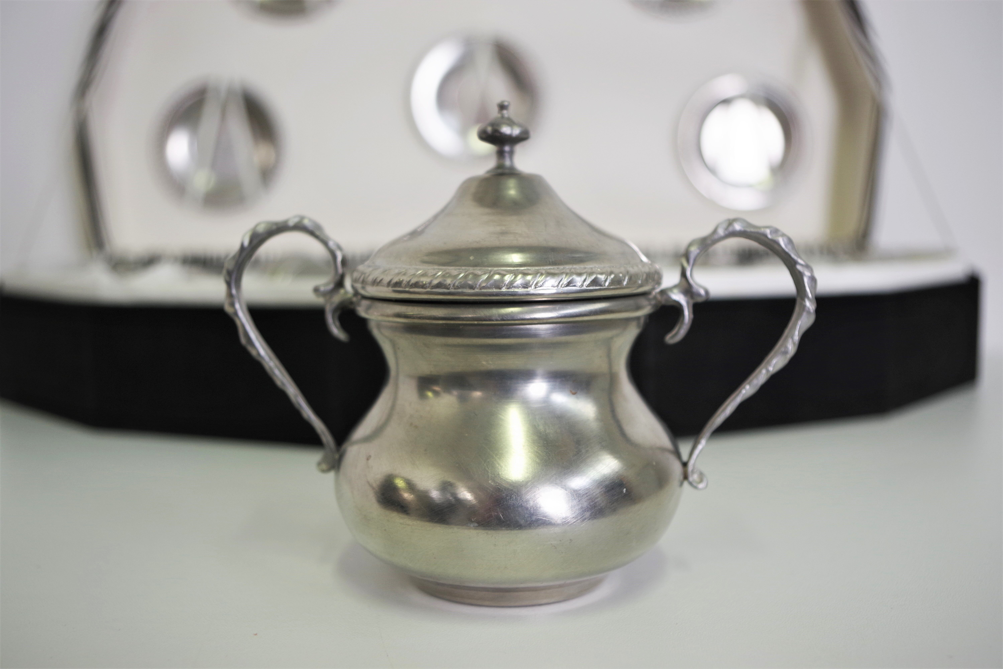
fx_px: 1086
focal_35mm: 39
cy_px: 334
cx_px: 502
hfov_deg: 49.6
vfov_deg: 34.2
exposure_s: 1/60
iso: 200
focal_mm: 26.25
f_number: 4
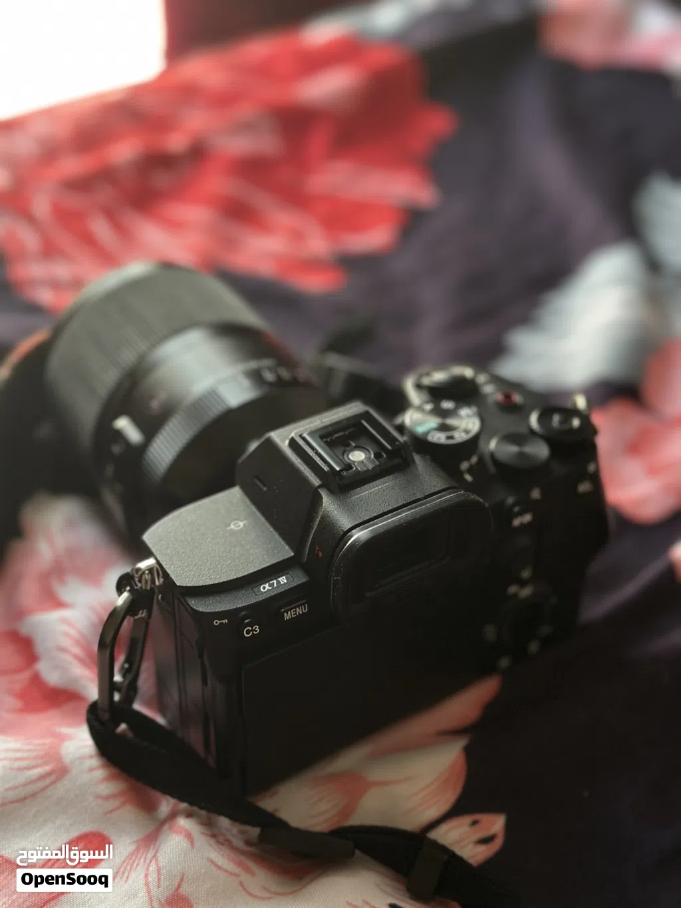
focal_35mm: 48
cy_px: 454
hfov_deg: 30.3
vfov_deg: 39.7
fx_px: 1259
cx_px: 340
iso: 400
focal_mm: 6.86
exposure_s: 1/59
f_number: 1.78
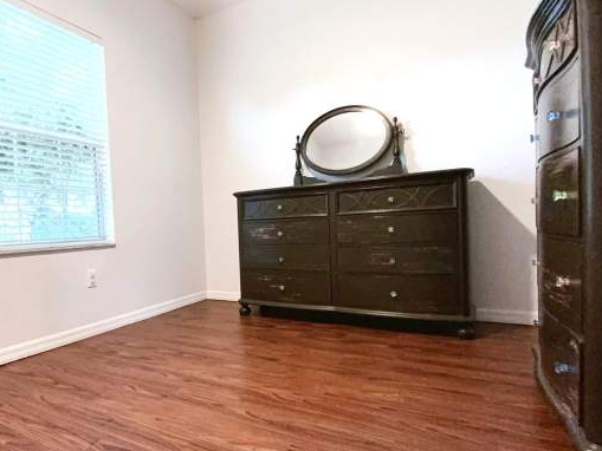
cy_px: 238
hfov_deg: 74.8
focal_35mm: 22
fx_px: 383
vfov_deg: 61.1
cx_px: 220
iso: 400
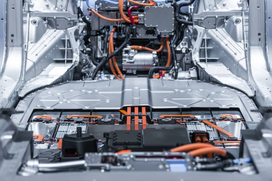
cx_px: 136
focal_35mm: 105
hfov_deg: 19.5
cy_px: 90
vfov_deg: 13.0
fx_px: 793
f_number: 4.5
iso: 560
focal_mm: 105
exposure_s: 1/200
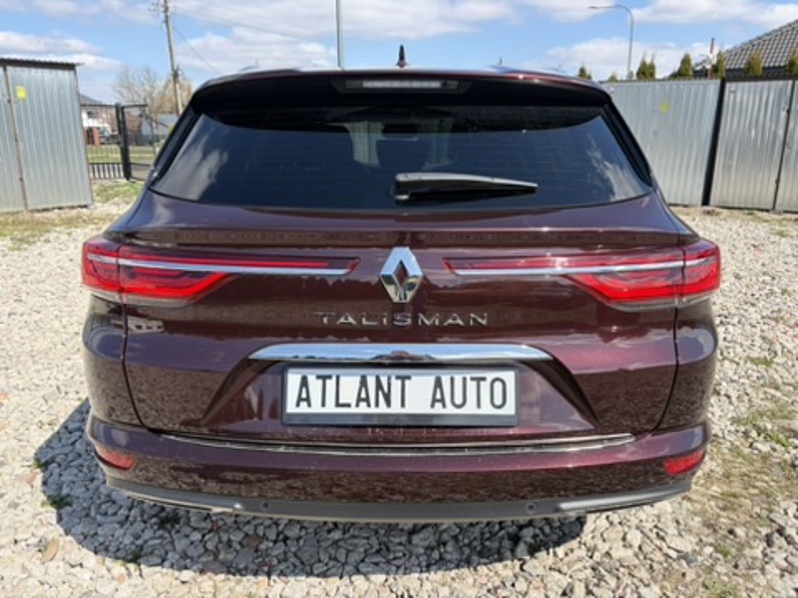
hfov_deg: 67.3
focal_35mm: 26
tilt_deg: -15.2
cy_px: 299
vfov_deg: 53.1
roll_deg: +0.8
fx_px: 599
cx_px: 399
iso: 50
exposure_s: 1/1706
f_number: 1.6
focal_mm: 5.96
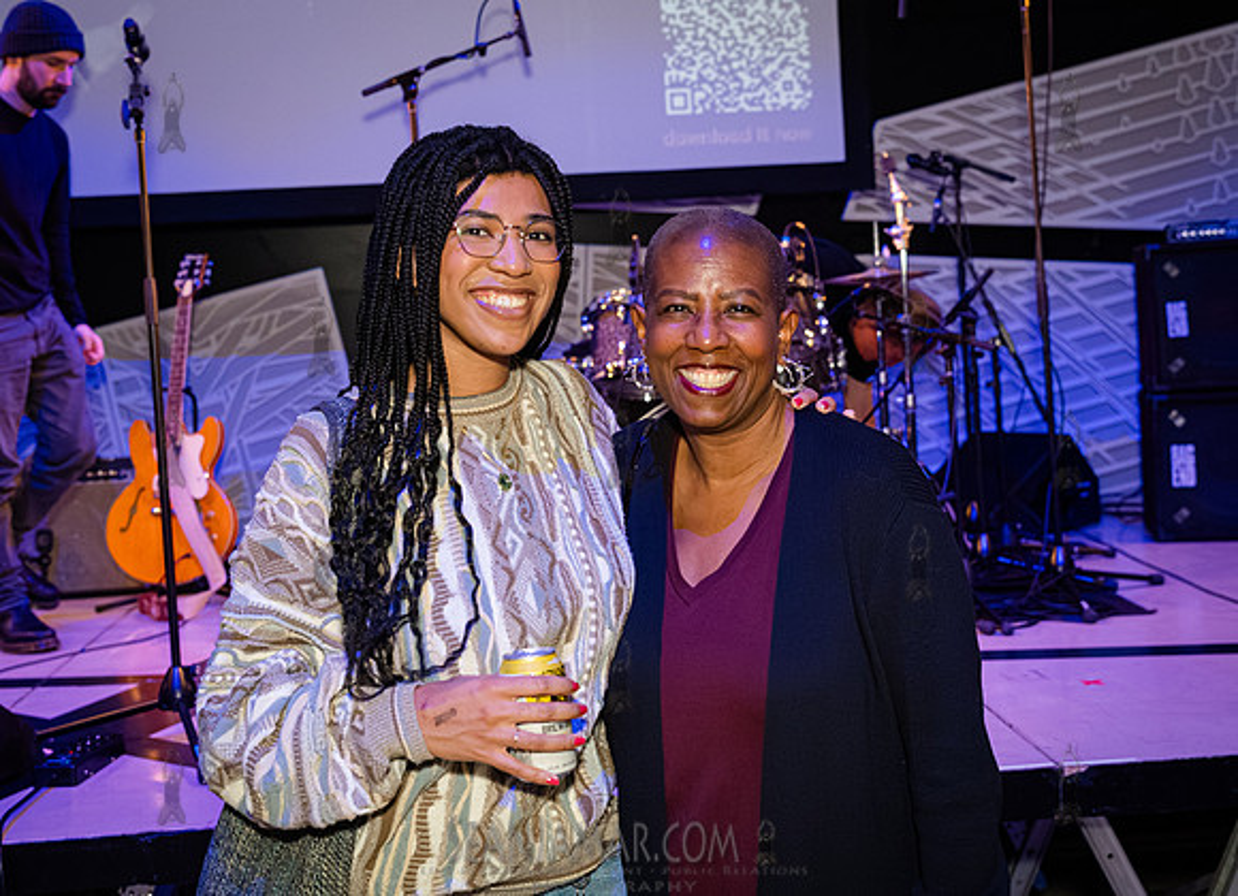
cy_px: 358
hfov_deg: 42.9
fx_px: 1572
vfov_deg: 31.7
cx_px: 563
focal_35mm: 45
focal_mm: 35
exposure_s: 1/400
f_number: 3.5
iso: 10000
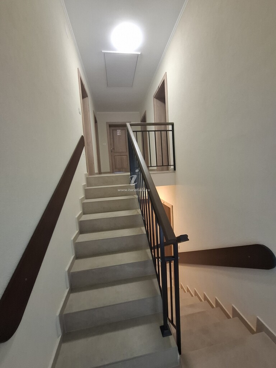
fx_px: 138
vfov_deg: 106.2
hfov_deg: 89.9
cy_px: 184
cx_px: 138
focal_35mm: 13
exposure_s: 1/25
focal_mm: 1.74
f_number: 2.2
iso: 200
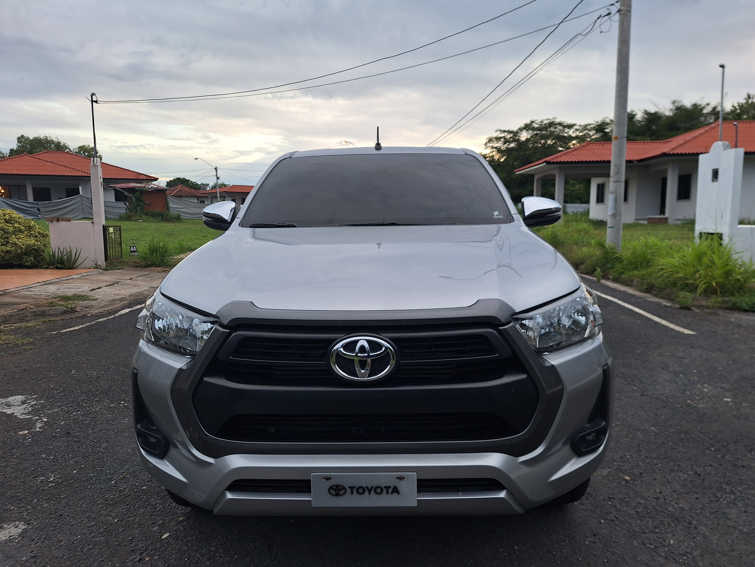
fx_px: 502
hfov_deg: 73.9
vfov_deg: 58.9
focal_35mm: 23
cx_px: 378
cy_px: 284
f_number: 1.8
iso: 50
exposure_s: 1/60
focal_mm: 5.54
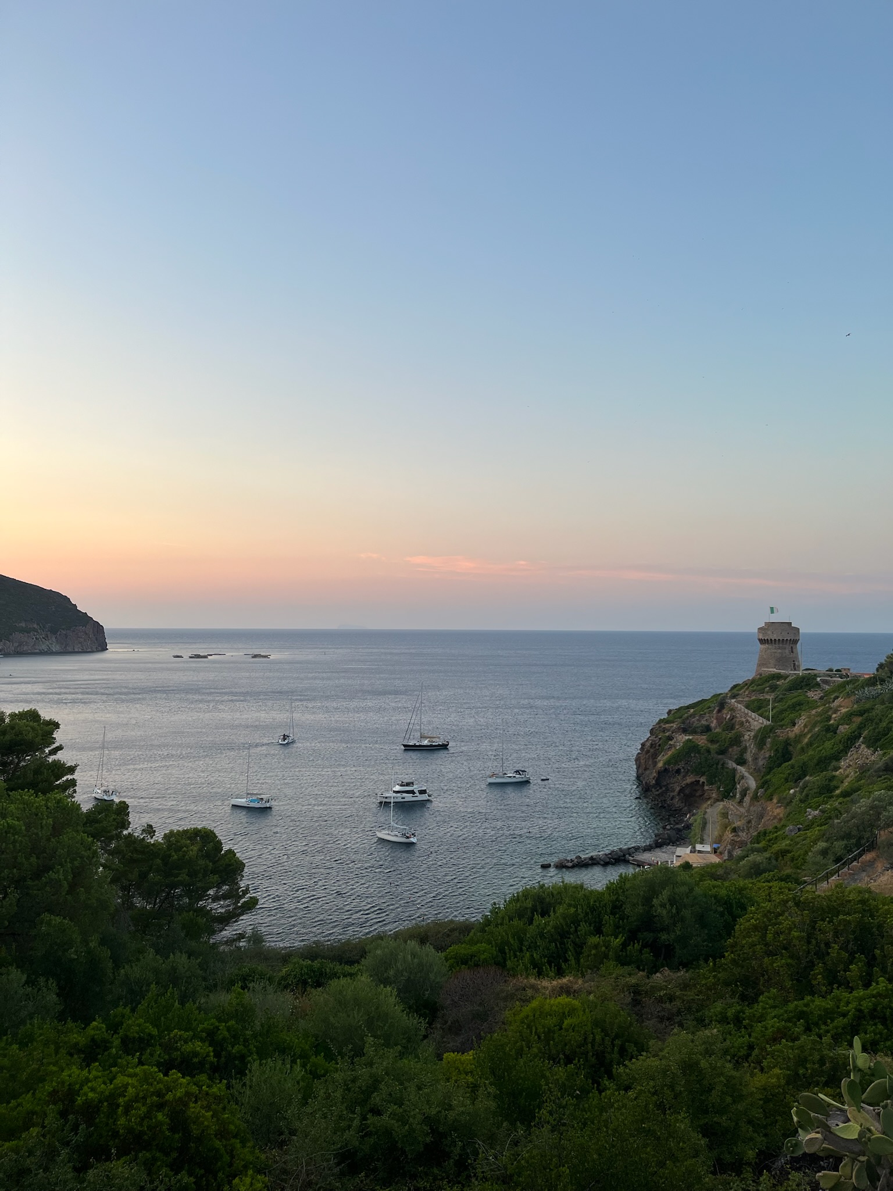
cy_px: 596
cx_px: 446
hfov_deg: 53.1
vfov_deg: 67.3
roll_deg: +0.3
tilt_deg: +1.0
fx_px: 894
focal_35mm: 26
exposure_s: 1/218
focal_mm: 5.1
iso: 40
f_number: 1.6
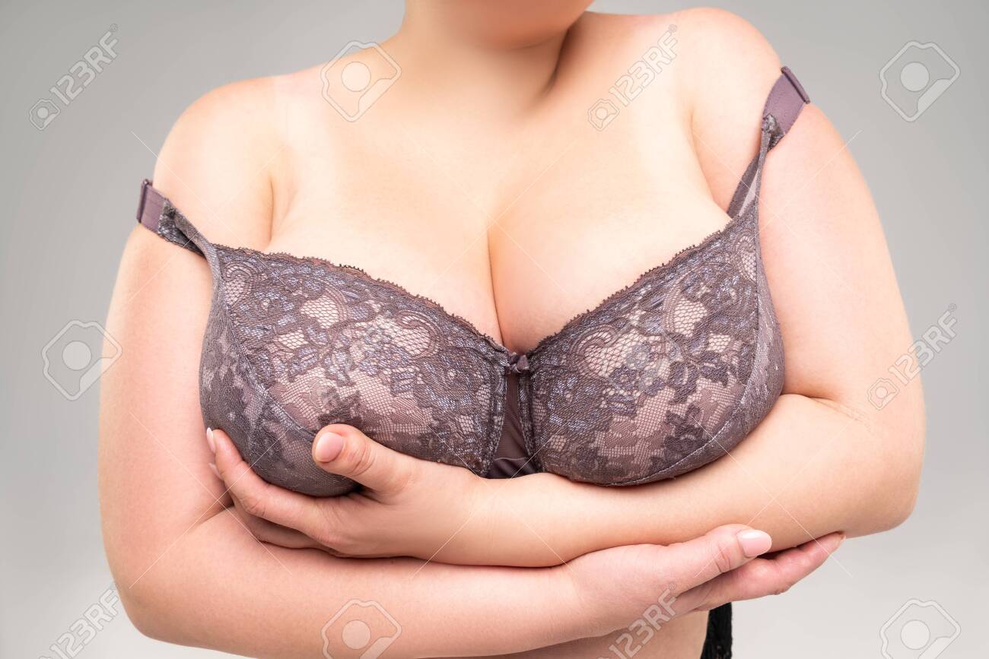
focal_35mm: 24
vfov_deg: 53.1
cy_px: 330
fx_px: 659
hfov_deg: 73.7
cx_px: 494
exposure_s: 1/160
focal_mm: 24
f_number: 8
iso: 100
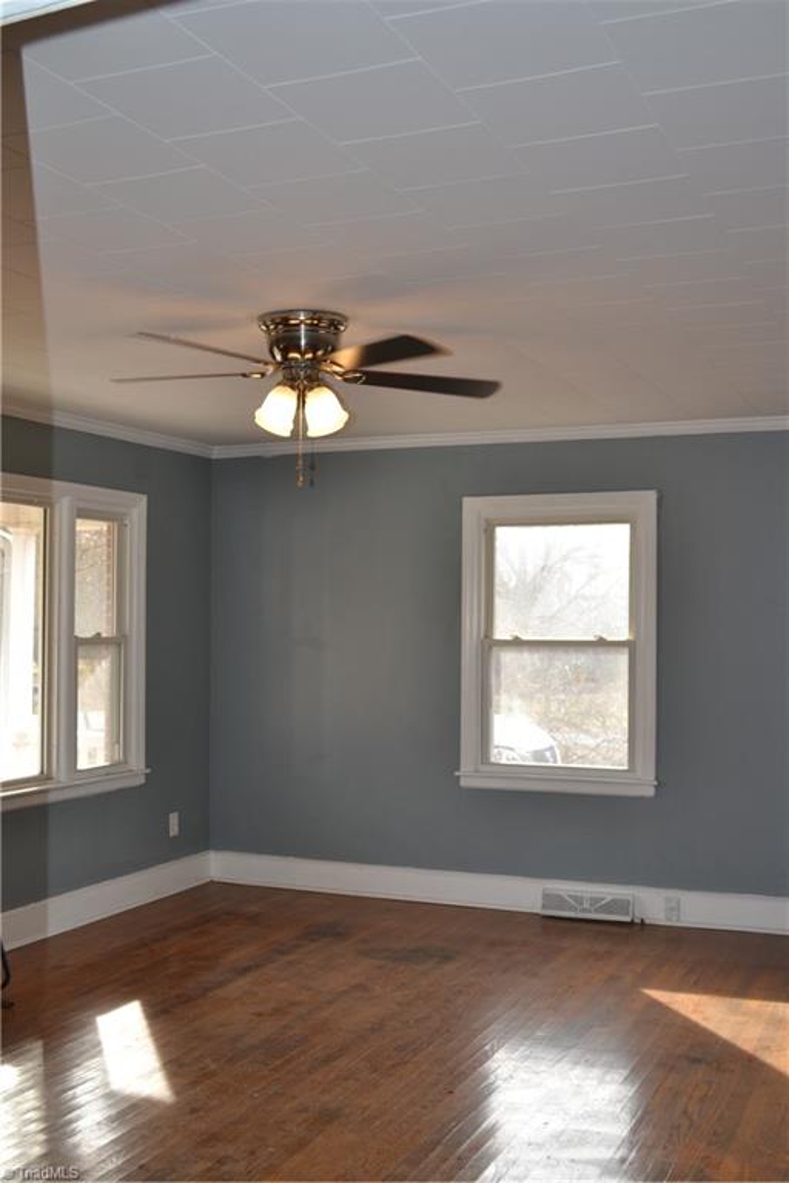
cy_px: 592
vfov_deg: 49.6
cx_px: 394
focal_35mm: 39
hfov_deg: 34.2
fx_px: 1282
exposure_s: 1/125
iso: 250
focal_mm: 26
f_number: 4.2
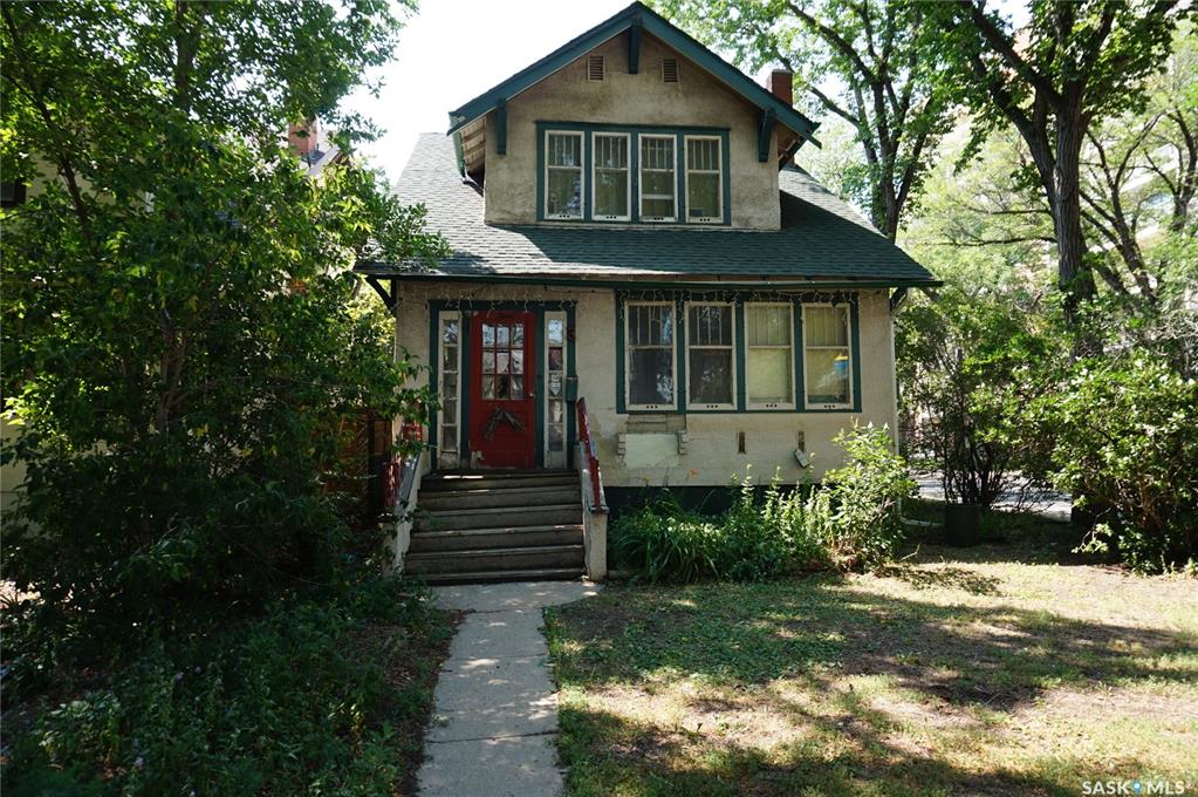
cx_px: 599
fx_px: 798
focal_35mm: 24
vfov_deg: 53.0
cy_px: 398
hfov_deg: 73.8
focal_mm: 16
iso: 100
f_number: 5.6
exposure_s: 1/60
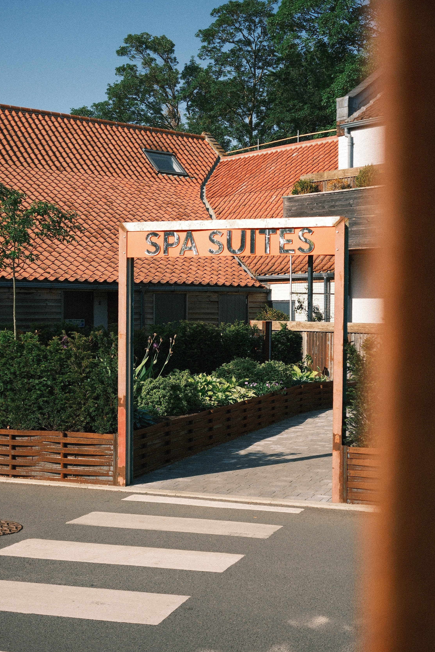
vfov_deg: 41.9
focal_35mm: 47
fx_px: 852
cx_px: 231
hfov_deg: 28.6
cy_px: 345
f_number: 2.8
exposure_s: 1/1600
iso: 125
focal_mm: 27
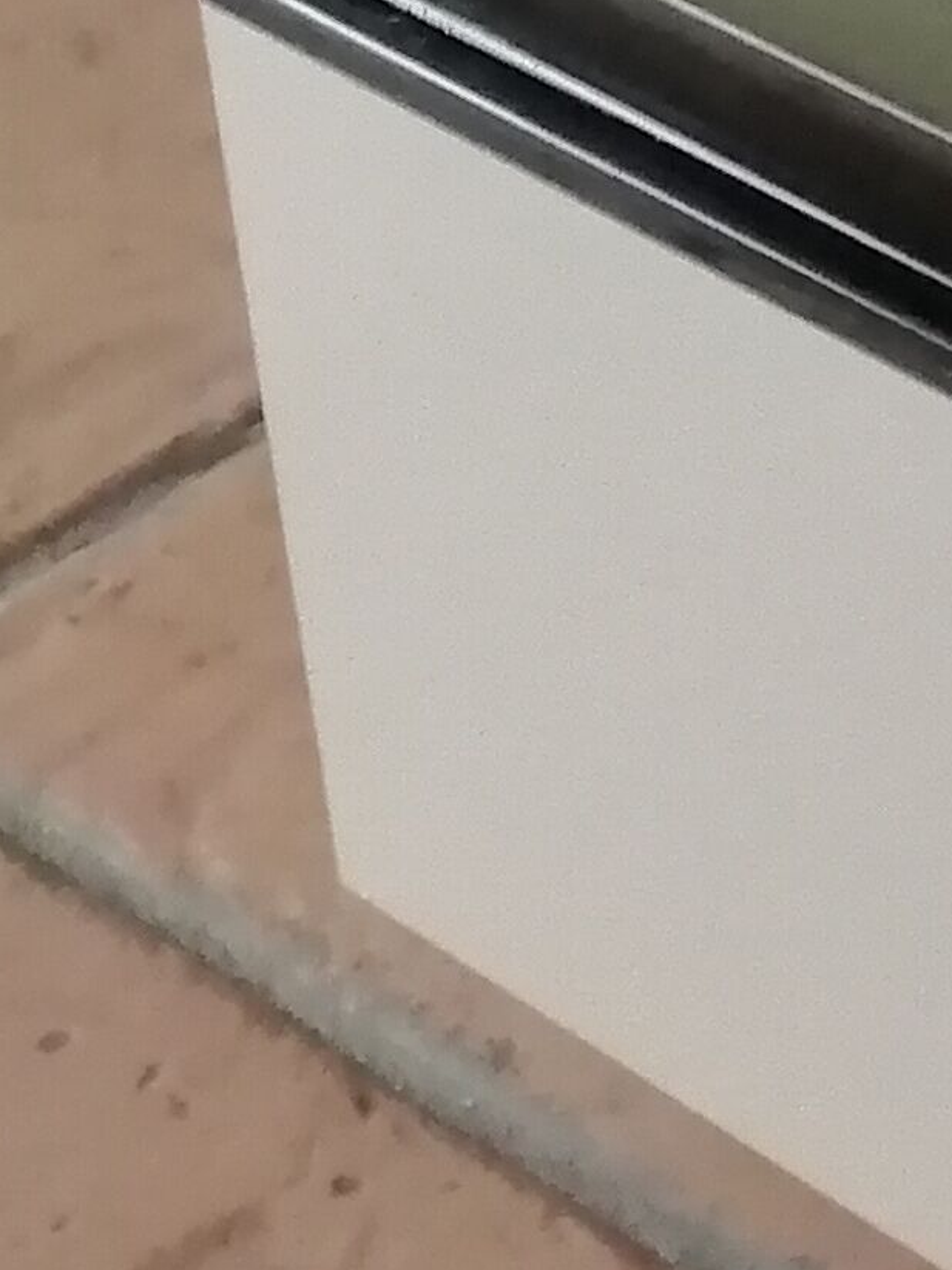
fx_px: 6162
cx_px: 2629
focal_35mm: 168
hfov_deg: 7.9
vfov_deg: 10.8
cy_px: -1194
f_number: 1.8
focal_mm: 3.88
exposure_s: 1/33.3
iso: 400
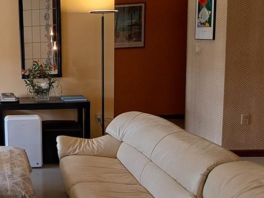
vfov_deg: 35.8
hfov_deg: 36.4
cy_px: 77
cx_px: -51
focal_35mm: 40
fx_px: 305
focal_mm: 1.74
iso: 50
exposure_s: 1/40
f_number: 2.2
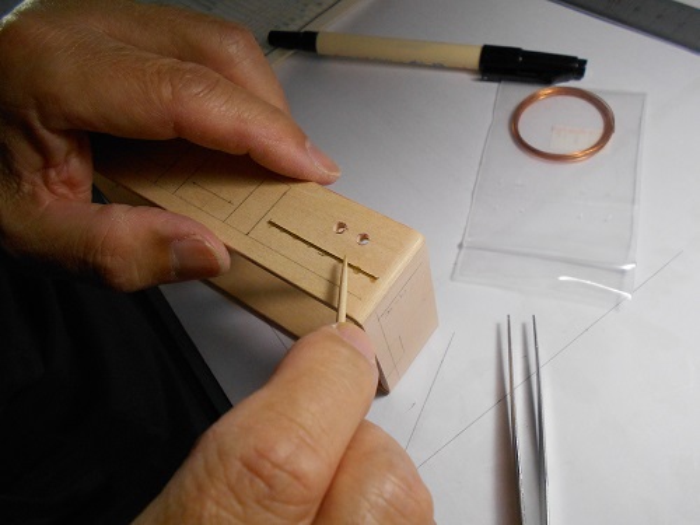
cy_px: 262
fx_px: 607
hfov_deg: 60.0
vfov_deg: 46.8
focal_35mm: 30
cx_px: 350
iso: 360
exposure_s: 1/250
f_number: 3.4
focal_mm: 5.1
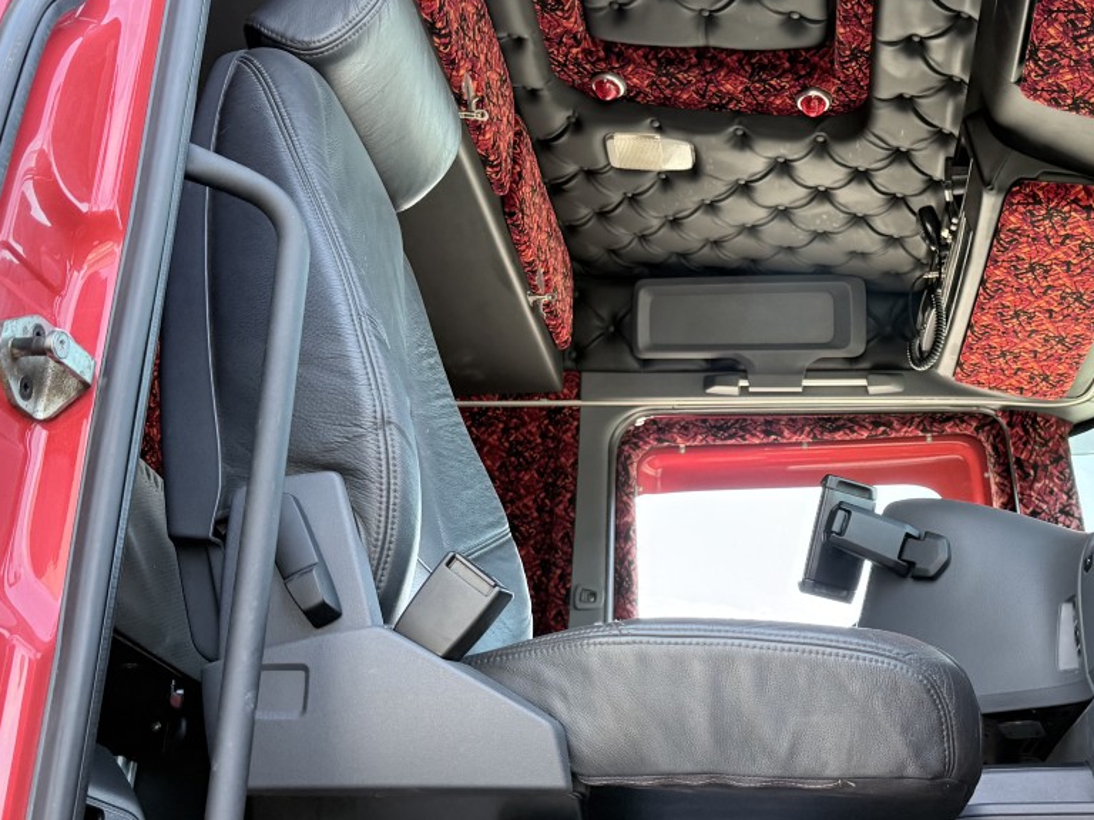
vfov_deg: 32.2
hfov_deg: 41.2
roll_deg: +0.4
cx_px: 776
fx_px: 1422
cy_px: 406
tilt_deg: +24.8
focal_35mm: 45
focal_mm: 6.76
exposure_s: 1/236
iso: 200
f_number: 1.78
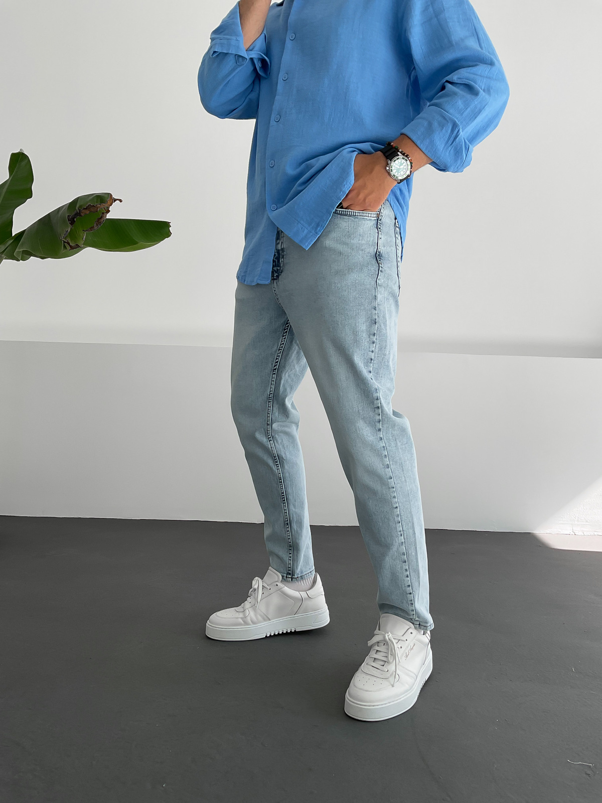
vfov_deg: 61.7
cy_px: 402
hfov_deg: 48.2
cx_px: 301
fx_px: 672
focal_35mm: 29
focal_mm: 3
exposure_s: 1/320
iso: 16
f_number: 1.8
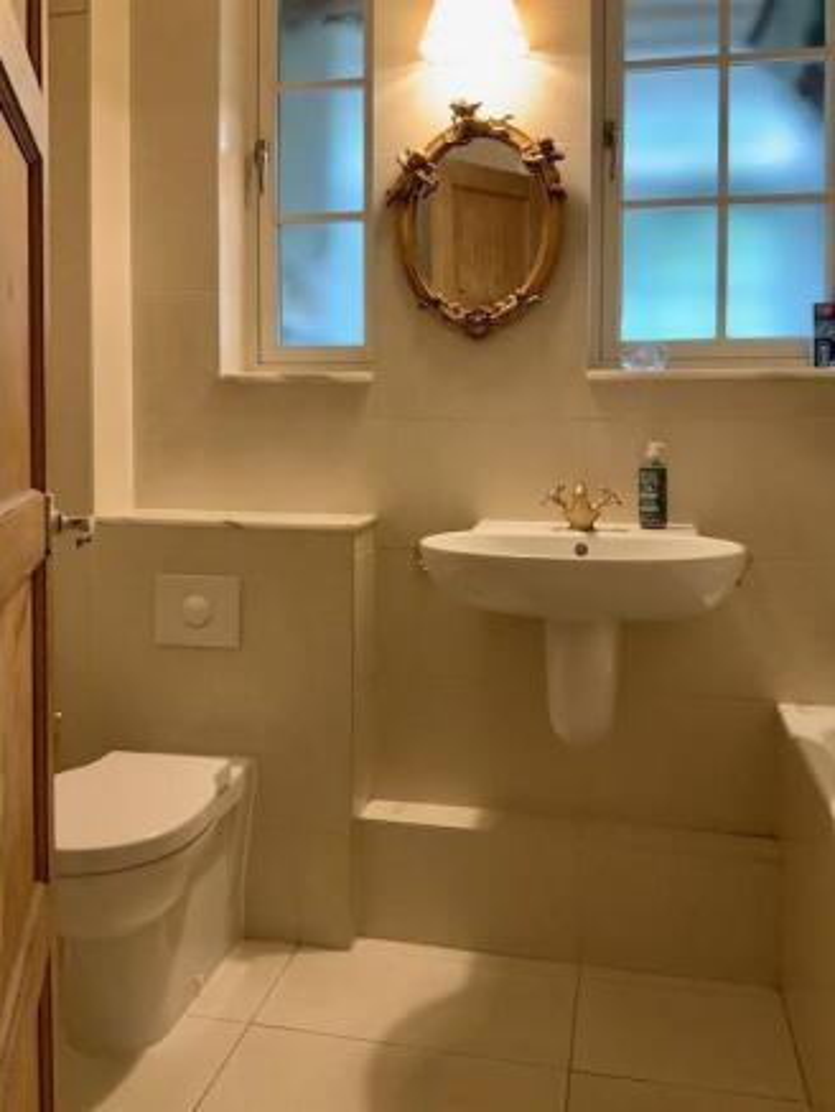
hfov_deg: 48.2
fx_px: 932
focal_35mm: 29
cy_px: 556
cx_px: 418
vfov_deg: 61.6
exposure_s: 1/33
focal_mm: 3
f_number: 1.8
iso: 250
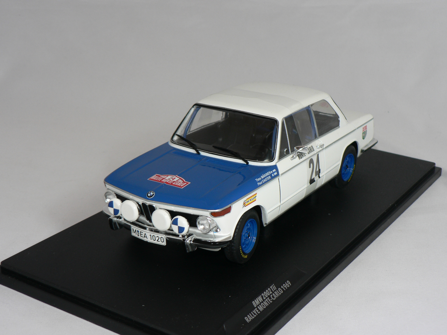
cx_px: 224
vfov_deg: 24.8
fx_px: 762
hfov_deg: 32.7
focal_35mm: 59
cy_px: 168
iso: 80
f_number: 3.2
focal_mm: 9.9
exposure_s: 1/60
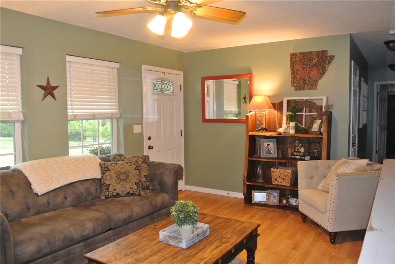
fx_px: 318
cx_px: 198
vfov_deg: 45.0
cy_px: 132
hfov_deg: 63.6
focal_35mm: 29
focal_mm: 11
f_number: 3.5
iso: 1600
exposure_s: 1/60
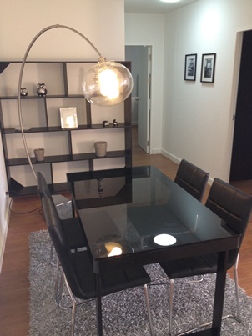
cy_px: 168
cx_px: 126
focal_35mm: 35
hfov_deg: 40.7
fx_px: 340
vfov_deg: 52.6
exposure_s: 1/20
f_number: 2.4
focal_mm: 4.28
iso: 125
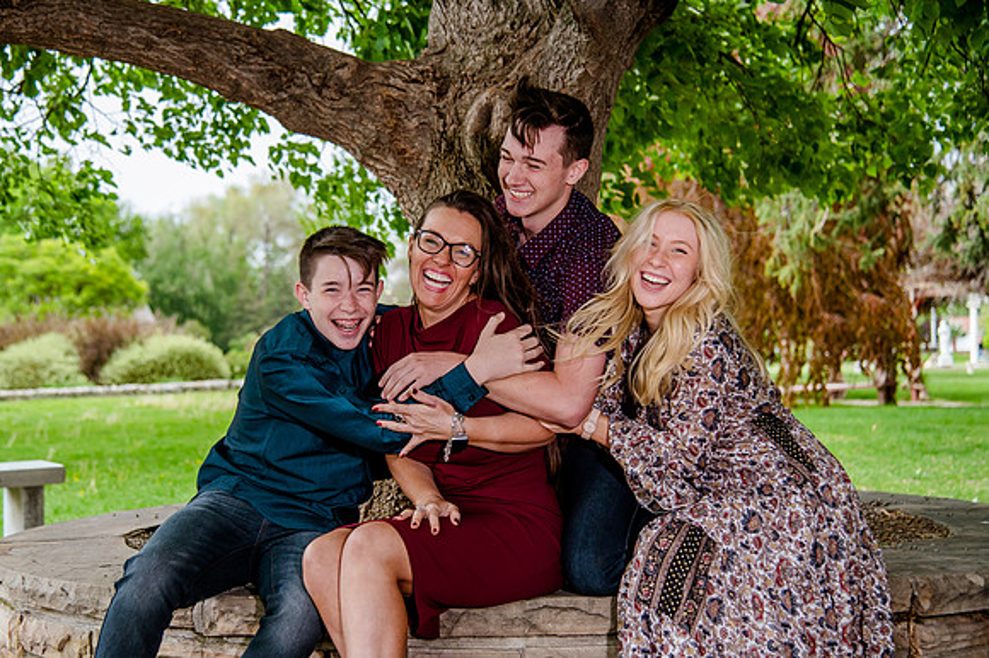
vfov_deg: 23.1
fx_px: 1611
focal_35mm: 59
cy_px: 348
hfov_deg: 34.1
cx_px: 442
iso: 1000
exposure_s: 1/250
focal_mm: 52
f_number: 4
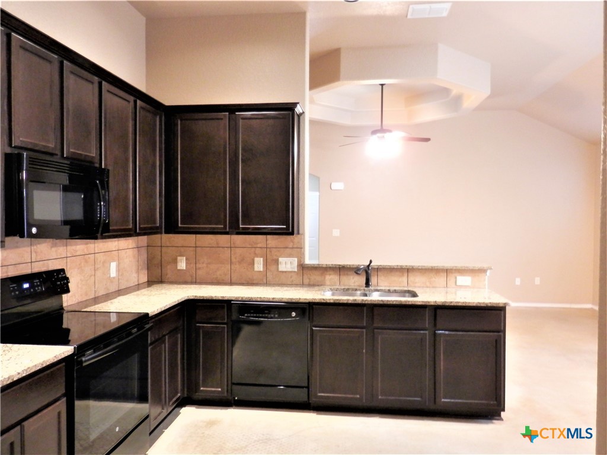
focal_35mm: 25
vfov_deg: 54.9
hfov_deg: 69.4
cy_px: 228
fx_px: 438
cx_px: 304
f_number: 3
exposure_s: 1/8
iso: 250
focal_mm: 4.5
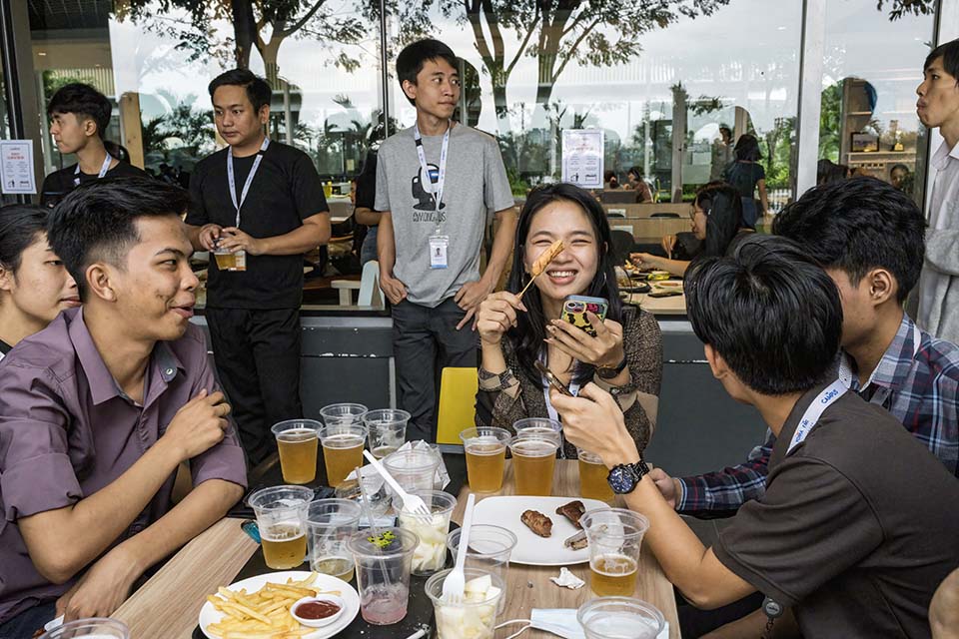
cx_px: 480
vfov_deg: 40.0
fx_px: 879
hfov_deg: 57.2
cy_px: 320
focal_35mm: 33
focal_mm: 33
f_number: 9
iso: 11400
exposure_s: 1/250
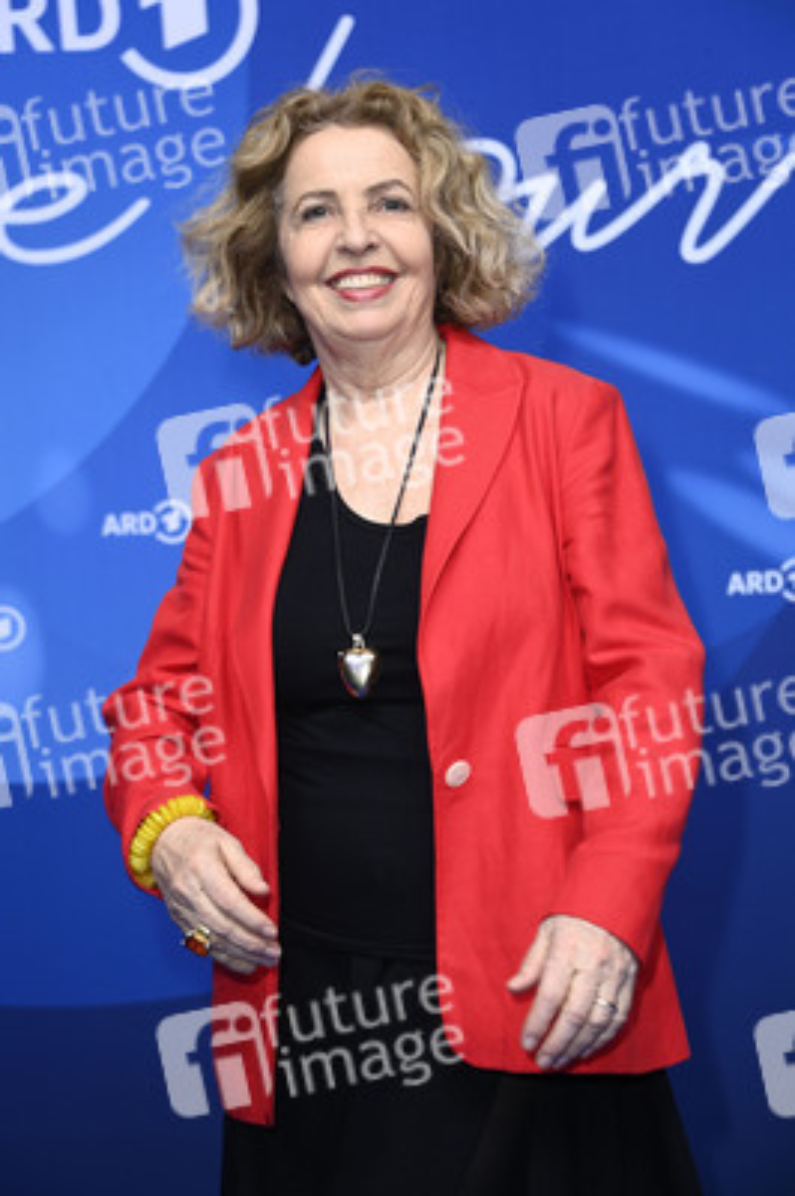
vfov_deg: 23.9
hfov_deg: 16.0
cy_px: 598
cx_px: 398
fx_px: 2820
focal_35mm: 85
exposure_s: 1/250
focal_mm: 85
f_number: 5.6
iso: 1250
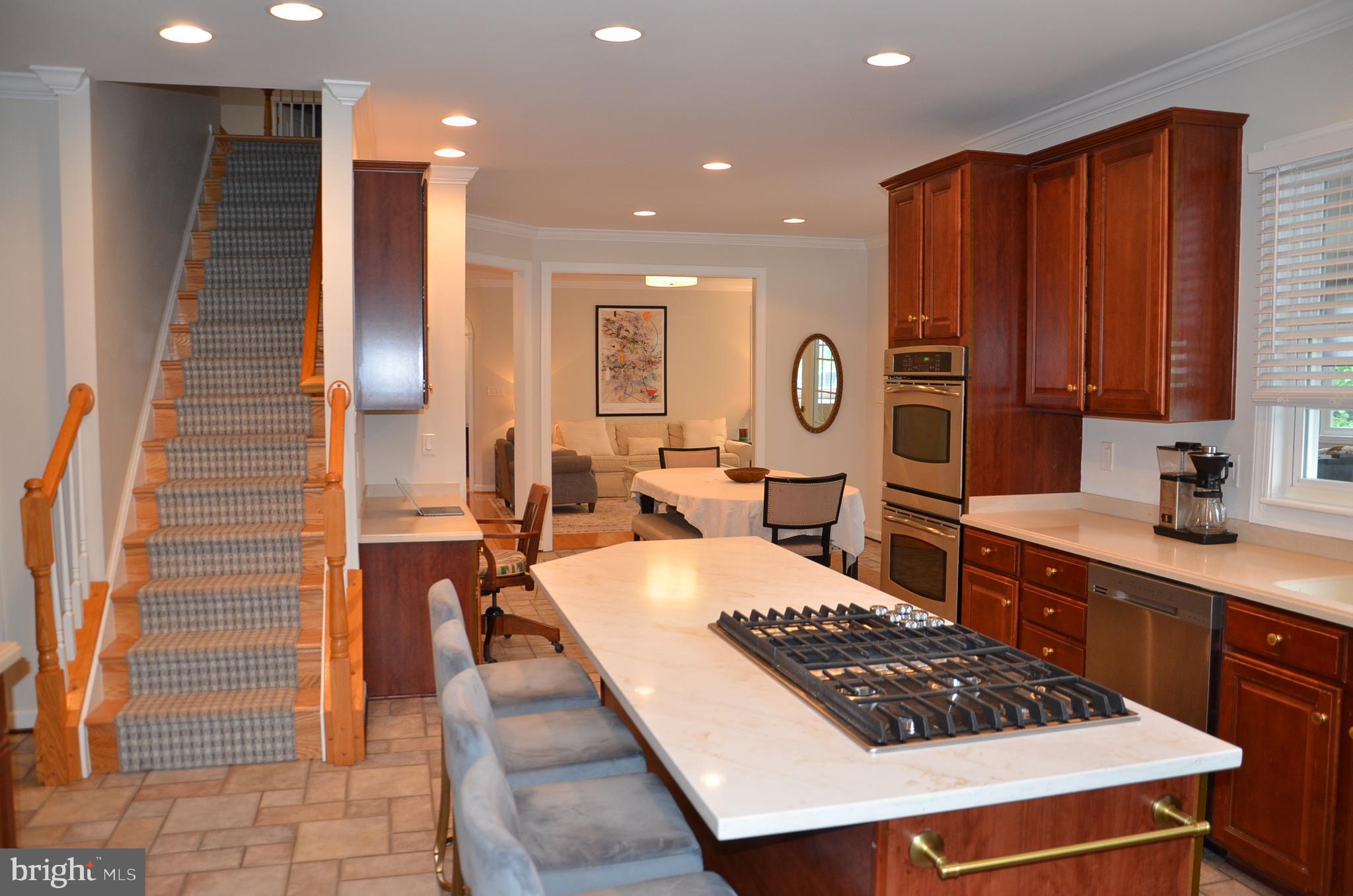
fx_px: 1013
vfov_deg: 47.7
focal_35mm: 27
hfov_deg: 67.5
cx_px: 676
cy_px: 448
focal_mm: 18
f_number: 3.5
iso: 560
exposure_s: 1/60
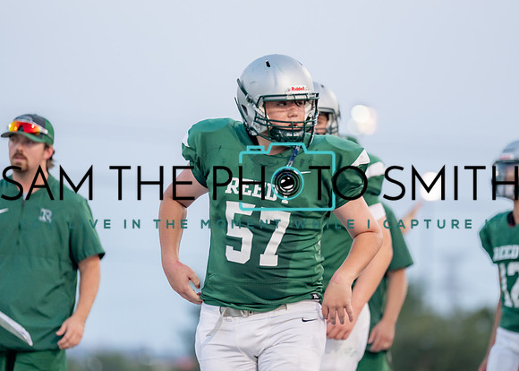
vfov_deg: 5.6
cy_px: 185
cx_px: 290
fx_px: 3767
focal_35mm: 256
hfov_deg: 7.9
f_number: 2.8
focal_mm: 197
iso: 800
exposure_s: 1/1250
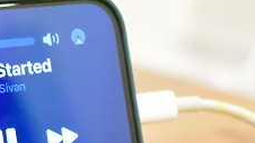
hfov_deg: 16.9
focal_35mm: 117
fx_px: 791
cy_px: 159
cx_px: -102
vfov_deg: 10.2
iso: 16000
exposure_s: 1/250
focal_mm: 35
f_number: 5
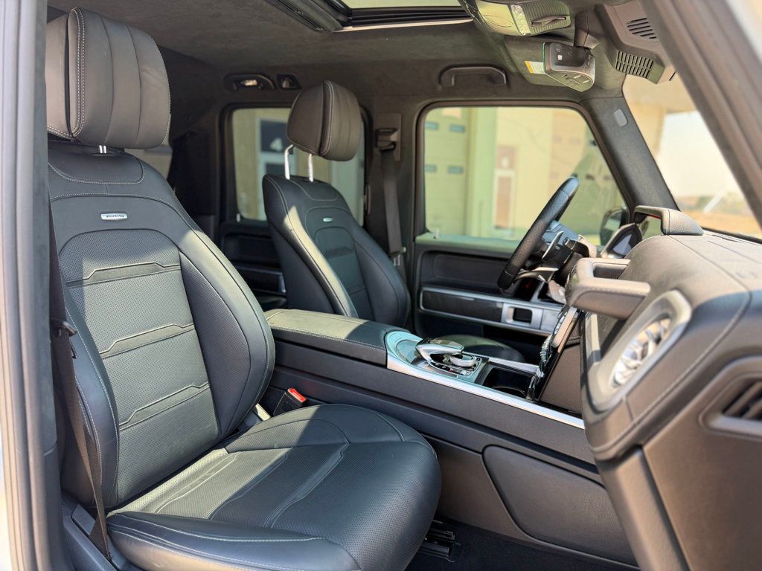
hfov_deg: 71.6
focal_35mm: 24
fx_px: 528
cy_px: 286
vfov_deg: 56.8
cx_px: 381
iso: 80
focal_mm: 6.76
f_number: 1.78
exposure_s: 1/235
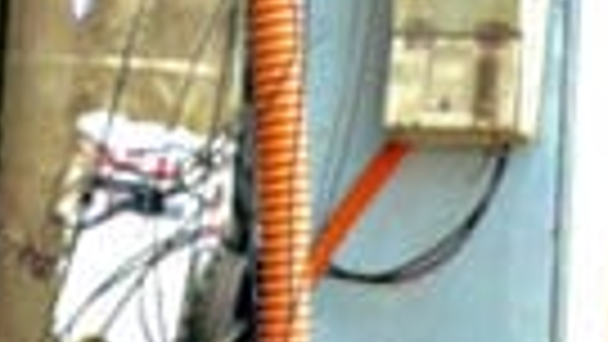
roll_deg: -2.1
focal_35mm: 398
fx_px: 6418
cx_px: 41
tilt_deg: -5.2
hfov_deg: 5.4
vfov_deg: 3.0
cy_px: 1166
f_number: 1.78
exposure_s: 1/850
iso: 80
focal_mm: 6.86
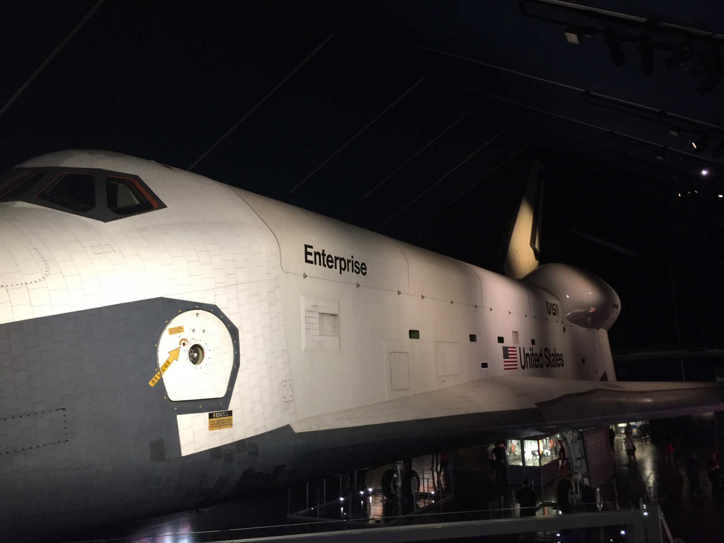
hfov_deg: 61.7
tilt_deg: +11.6
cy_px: 272
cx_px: 362
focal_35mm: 29
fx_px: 607
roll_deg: +1.4
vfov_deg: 48.2
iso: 125
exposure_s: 1/30
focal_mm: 4.15
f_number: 2.2
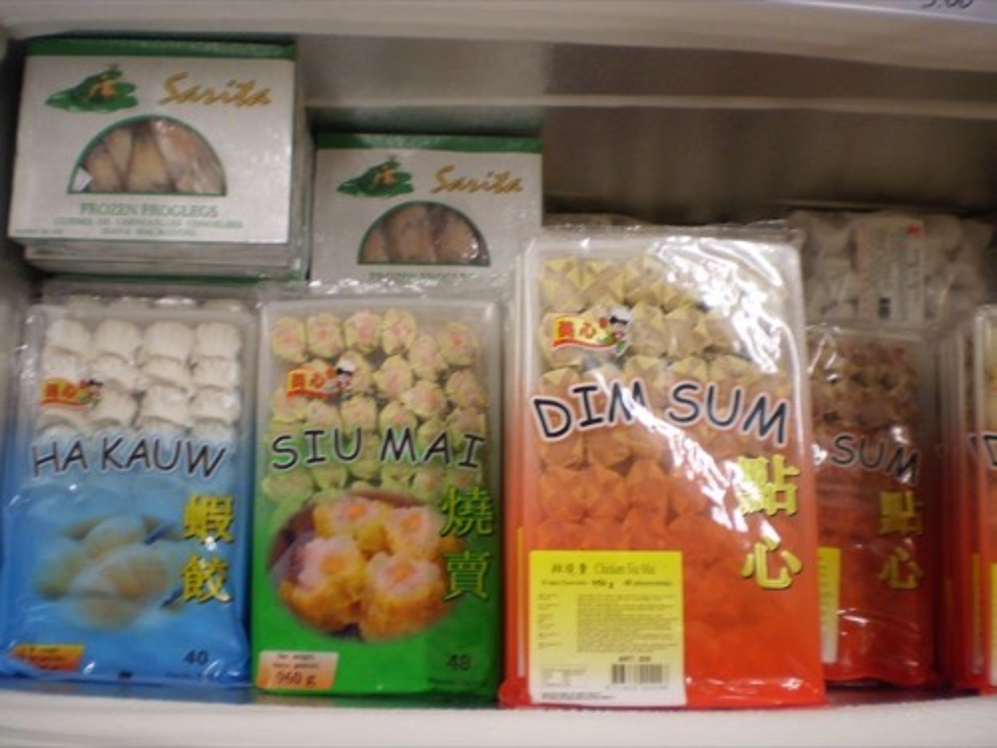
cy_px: 374
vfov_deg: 39.7
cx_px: 498
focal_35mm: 36
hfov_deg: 51.4
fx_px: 1037
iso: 125
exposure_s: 1/13
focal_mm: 6.3
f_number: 3.1
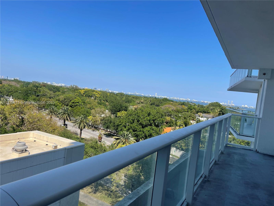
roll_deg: -6.4
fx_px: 206
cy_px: 103
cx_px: 137
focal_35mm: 26
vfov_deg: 53.1
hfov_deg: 67.3
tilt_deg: -3.6
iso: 32
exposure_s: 1/3922
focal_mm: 5.1
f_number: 1.6
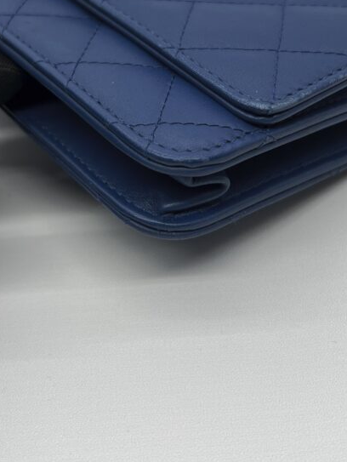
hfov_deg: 29.7
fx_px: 654
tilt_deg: -37.9
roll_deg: +3.9
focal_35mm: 49
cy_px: 143
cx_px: 185
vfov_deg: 38.3
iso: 40
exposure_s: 1/236
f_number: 1.5
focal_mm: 5.7
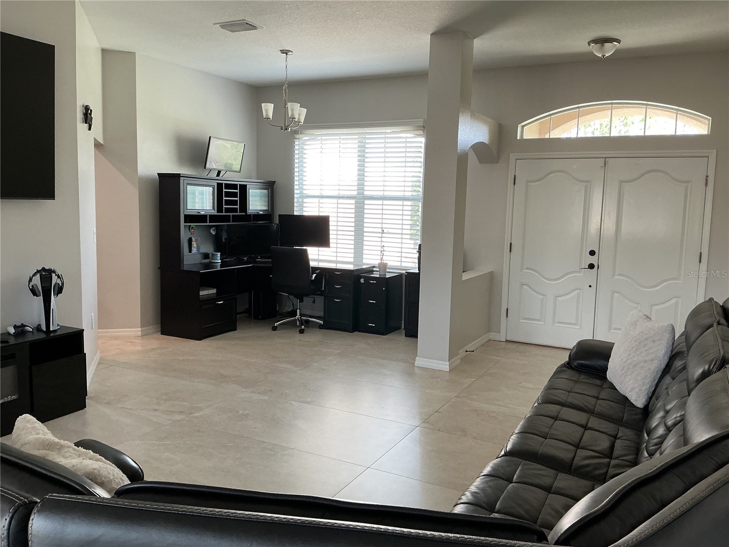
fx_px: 611
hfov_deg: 61.7
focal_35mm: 29
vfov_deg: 48.2
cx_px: 364
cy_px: 274
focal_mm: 3
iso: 80
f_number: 1.8
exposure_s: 1/60
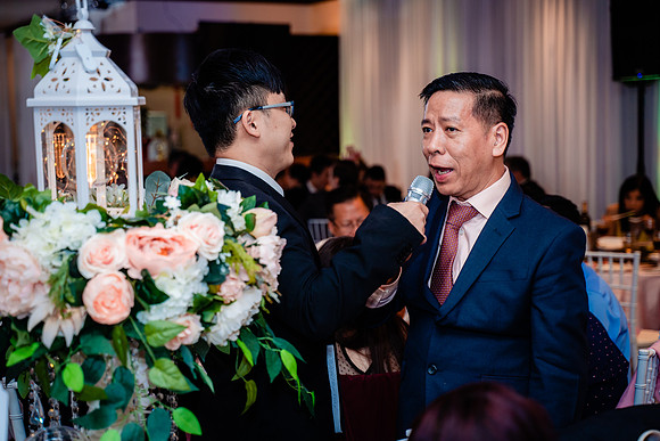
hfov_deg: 29.6
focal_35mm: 68
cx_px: 330
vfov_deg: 20.0
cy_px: 220
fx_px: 1247
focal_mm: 68
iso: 640
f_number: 3.5
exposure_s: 1/160
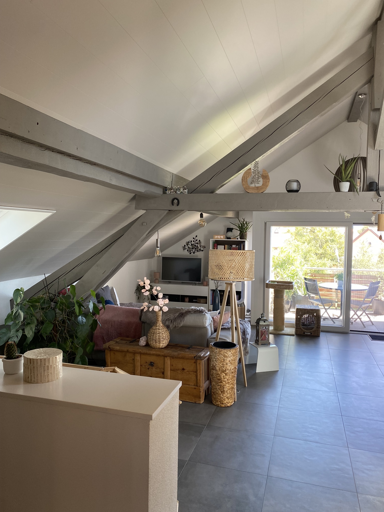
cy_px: 256
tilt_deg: -2.4
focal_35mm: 26
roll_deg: -1.4
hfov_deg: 53.1
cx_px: 192
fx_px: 385
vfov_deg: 67.3
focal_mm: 4.25
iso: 125
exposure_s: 1/100
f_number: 1.8
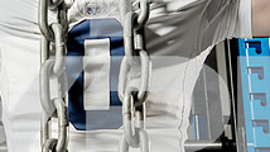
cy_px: -30
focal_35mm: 111
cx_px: 66
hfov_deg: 19.2
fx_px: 794
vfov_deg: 10.7
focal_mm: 39
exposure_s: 1/200
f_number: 7.1
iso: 640
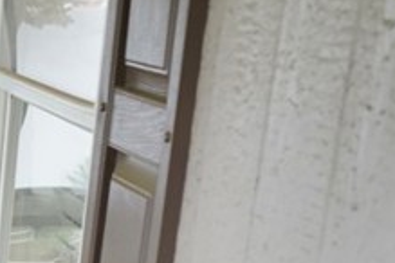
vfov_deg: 9.8
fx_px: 1437
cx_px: -335
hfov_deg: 13.8
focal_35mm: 131
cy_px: 520
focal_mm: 28
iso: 1000
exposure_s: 1/160
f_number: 4
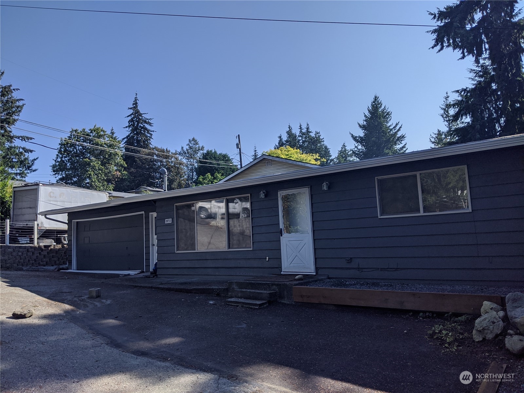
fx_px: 409
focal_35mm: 27
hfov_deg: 65.3
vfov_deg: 51.4
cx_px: 262
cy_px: 196
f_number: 1.8
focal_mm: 4.44
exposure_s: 1/3356
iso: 54
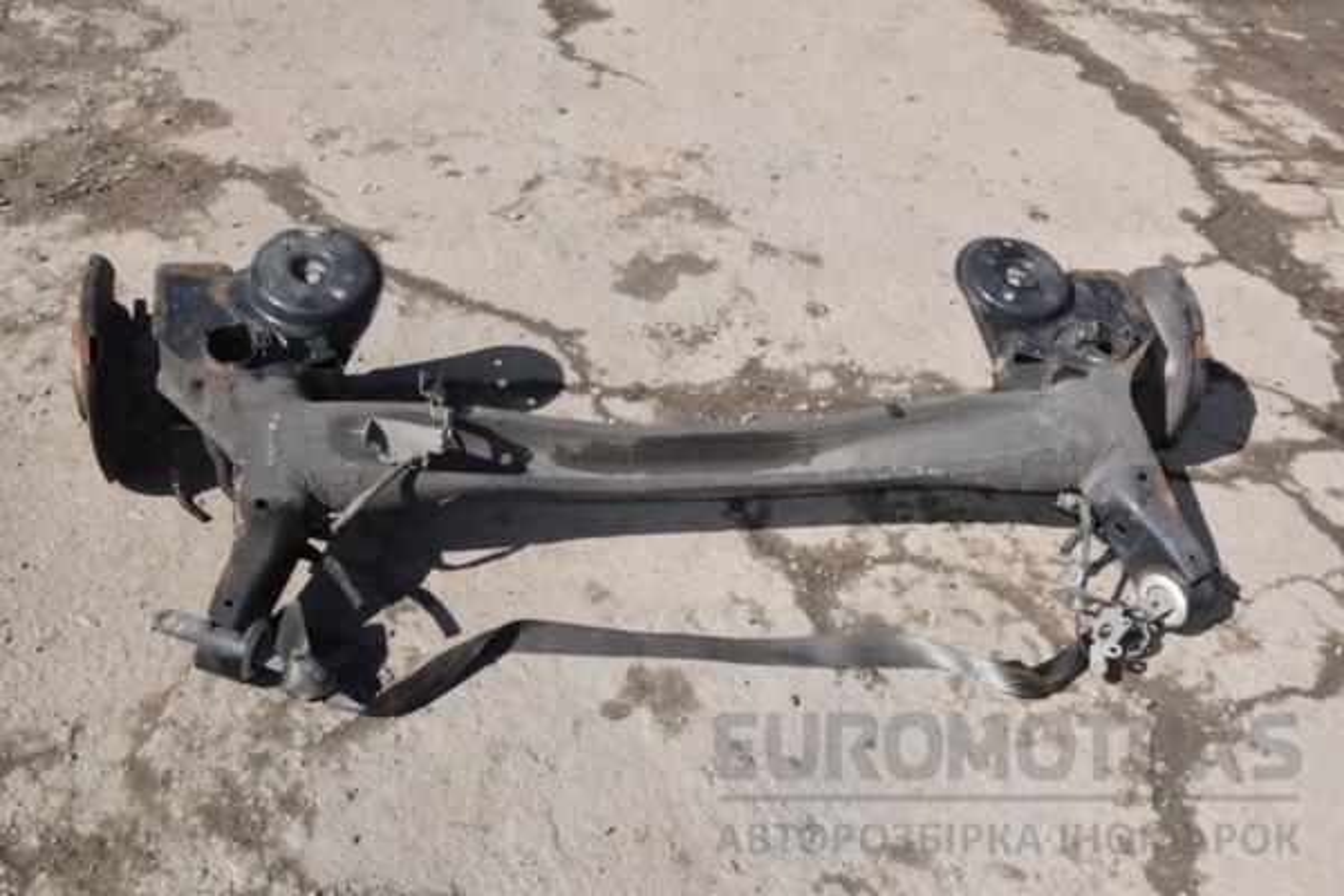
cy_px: 448
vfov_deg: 34.2
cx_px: 672
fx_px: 1456
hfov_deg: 49.6
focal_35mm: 39
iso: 800
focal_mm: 26
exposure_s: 1/200
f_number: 25
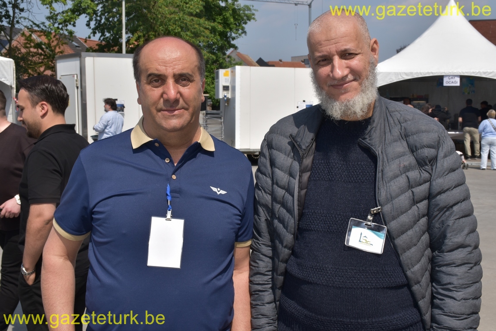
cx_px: 248
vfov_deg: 26.5
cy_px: 166
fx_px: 703
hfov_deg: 38.9
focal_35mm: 51
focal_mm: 34
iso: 100
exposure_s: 1/200
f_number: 11
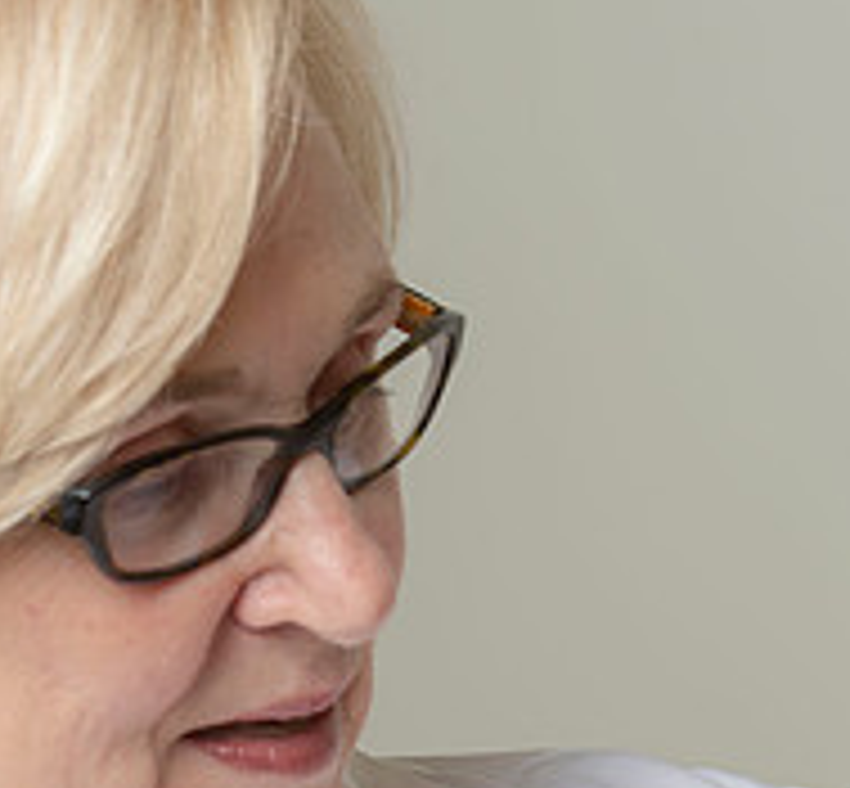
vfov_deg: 6.2
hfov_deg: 6.7
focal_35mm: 269
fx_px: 7202
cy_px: 876
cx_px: 182
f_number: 6.3
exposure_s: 1/160
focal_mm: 78
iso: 125
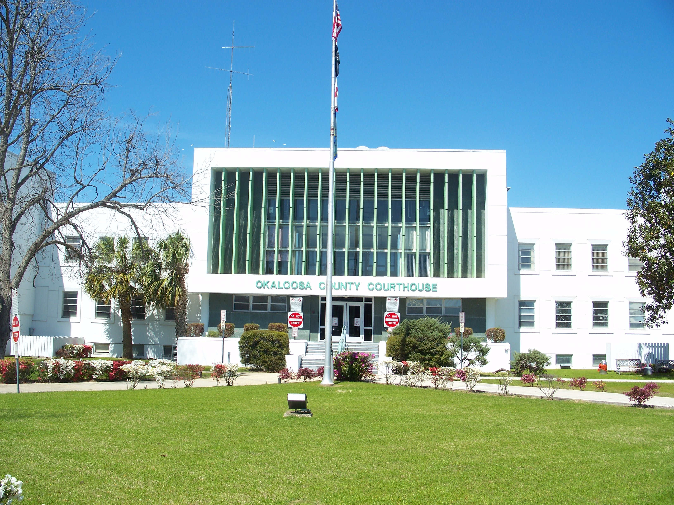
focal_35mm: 37
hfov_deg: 50.1
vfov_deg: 38.7
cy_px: 252
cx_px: 337
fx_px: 720
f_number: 4
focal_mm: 7.8
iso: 64
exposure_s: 1/400
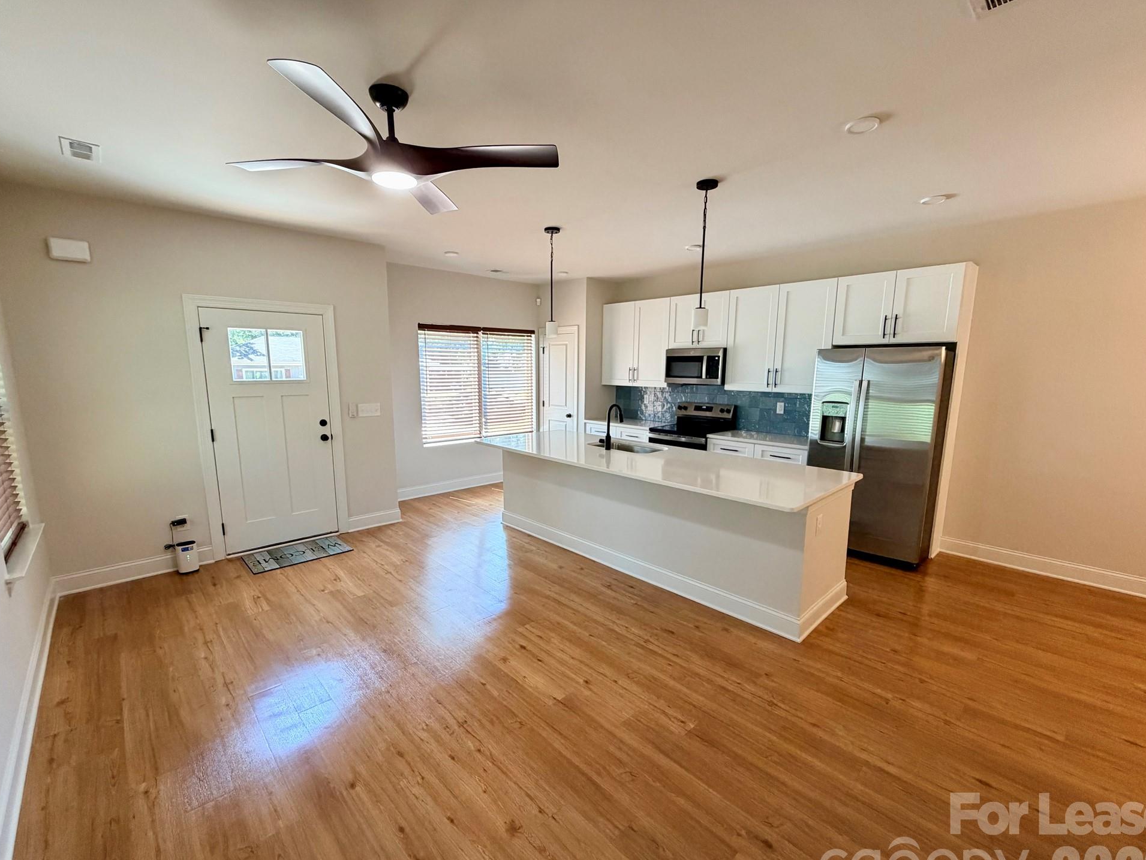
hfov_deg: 98.2
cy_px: 450
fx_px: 497
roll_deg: -0.2
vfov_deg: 81.7
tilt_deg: -10.7
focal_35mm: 15
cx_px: 567
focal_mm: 2.22
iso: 320
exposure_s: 1/120
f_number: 2.2
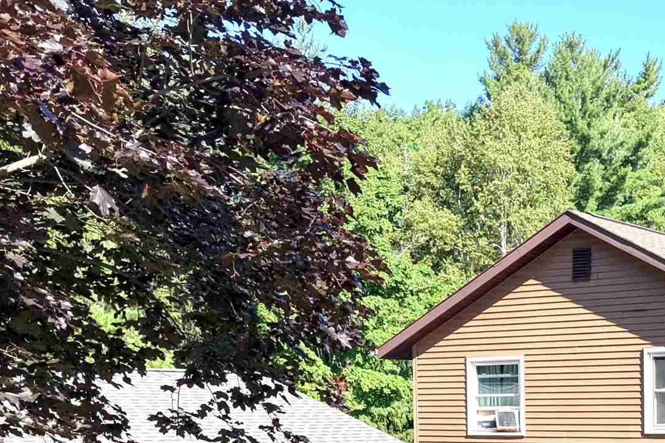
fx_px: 1311
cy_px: 508
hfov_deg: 26.7
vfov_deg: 18.3
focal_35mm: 71
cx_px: 683
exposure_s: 1/2500
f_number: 1.8
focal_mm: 8.67
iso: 340
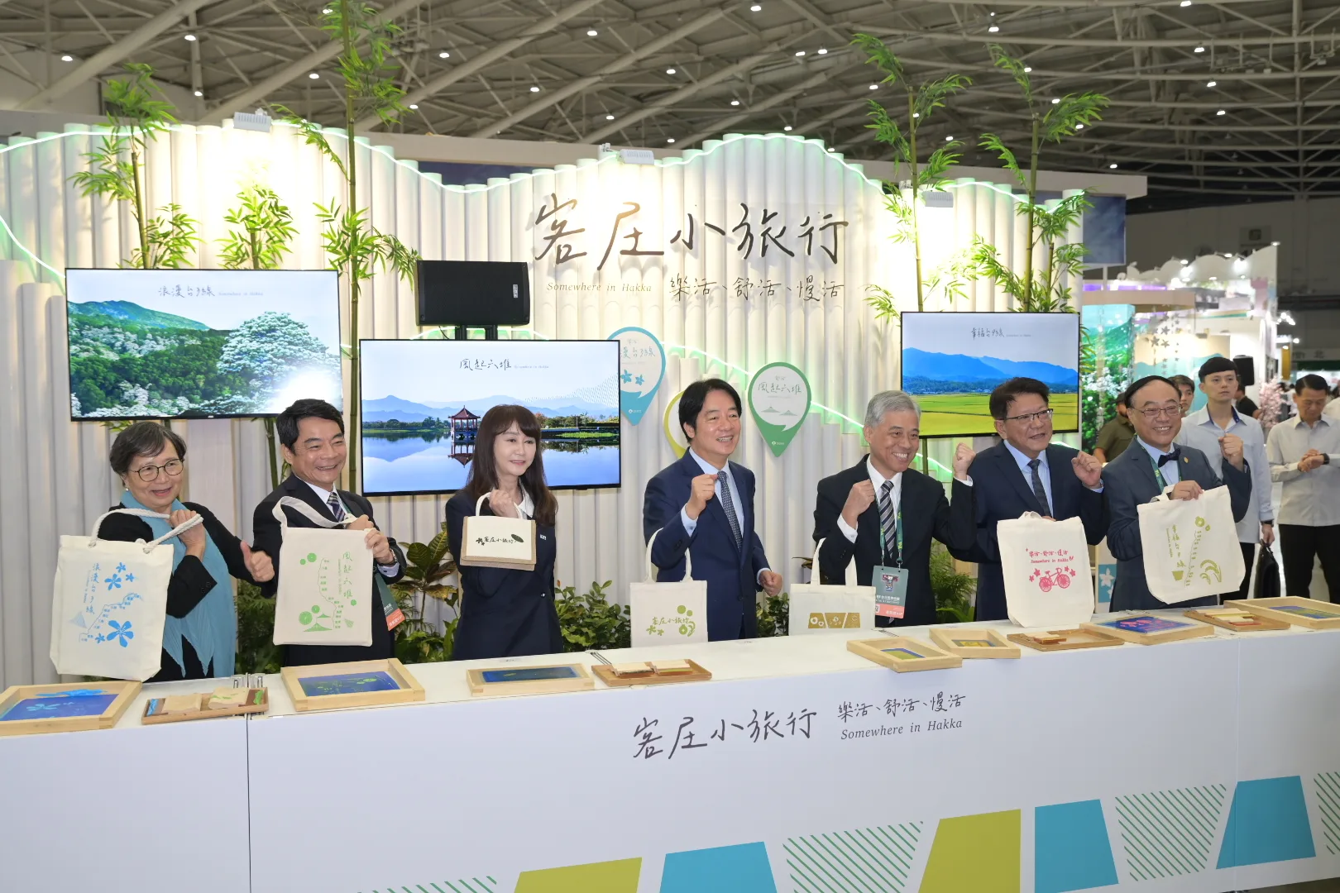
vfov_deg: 37.9
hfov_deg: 54.4
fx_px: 1303
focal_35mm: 35
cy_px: 446
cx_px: 670
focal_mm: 35
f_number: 4
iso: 1250
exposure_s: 1/200
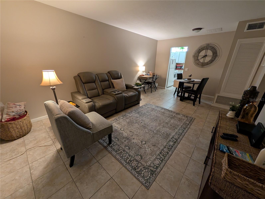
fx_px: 92
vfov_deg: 94.6
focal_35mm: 12
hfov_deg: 110.5
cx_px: 132
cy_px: 100
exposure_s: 1/24
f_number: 1.7
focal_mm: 2.02
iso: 65
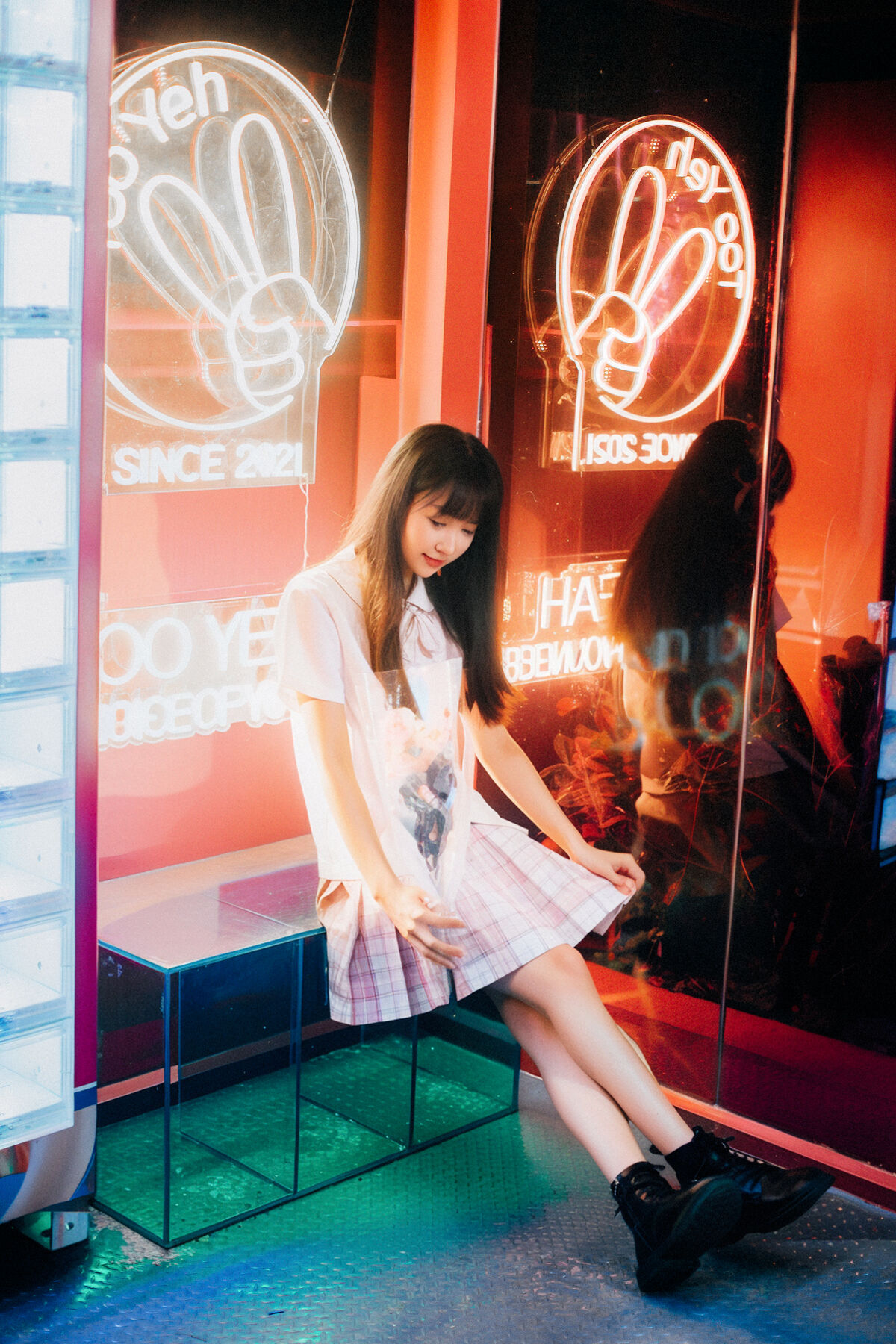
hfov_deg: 27.0
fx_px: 1867
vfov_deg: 39.6
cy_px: 672
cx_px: 448
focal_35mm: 50
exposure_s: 1/60
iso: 500
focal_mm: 50
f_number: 2.2
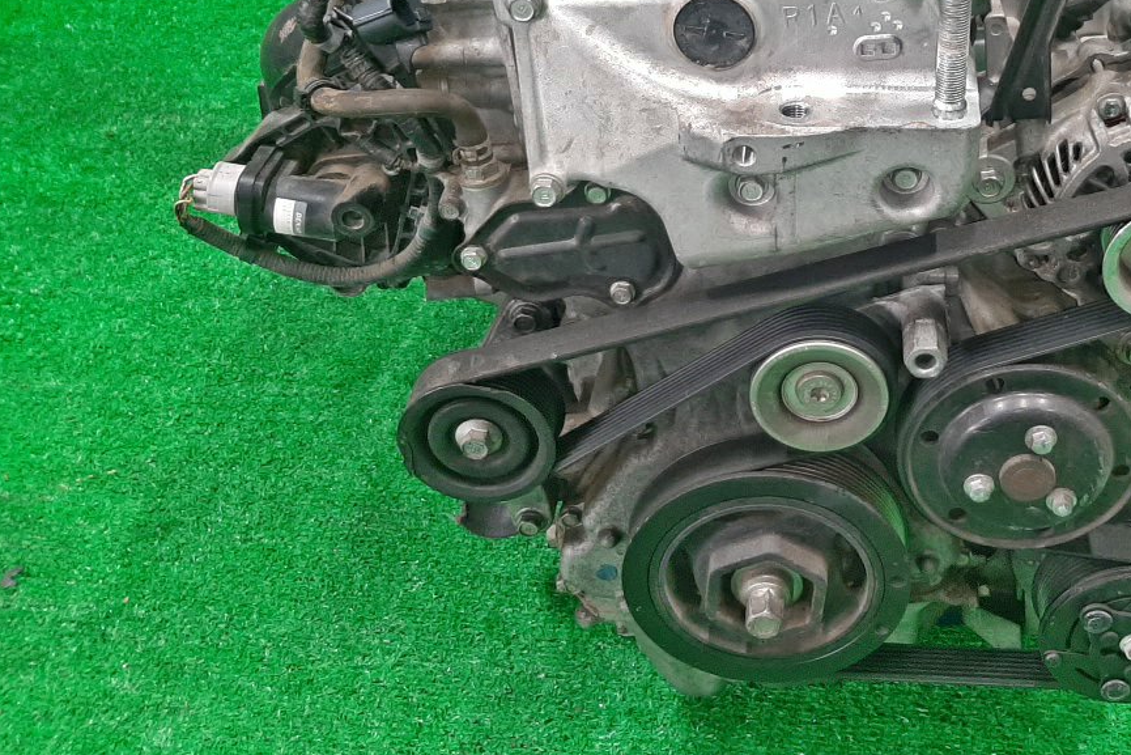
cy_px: 166
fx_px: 1414
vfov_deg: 29.3
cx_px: 825
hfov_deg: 42.5
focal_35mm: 45
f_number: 1.7
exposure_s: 1/50
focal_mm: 3.93
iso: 164
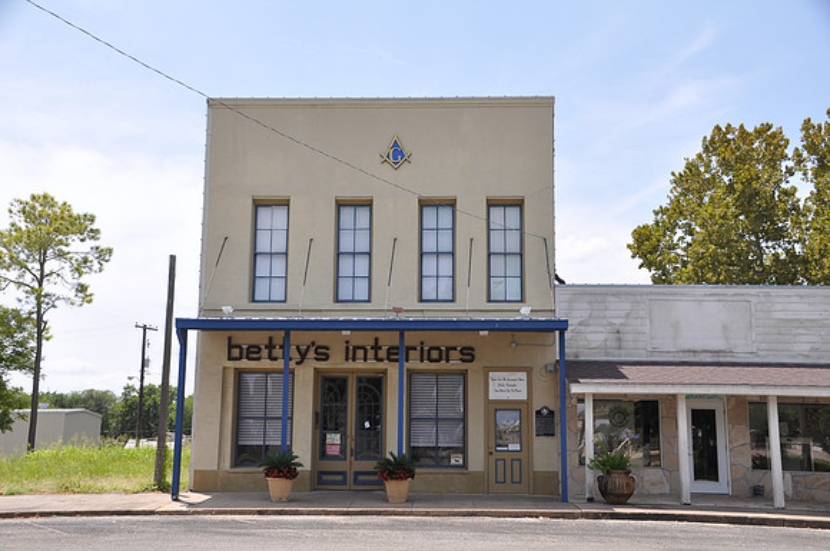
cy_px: 276
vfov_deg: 31.8
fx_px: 967
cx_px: 415
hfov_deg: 46.5
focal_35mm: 42
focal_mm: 28
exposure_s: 1/250
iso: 200
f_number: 8
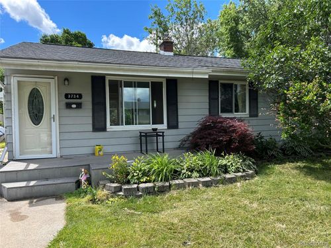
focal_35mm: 26
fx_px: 249
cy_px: 124
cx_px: 166
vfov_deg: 53.1
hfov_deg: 67.3
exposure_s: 1/1468
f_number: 1.5
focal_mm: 5.7
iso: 50
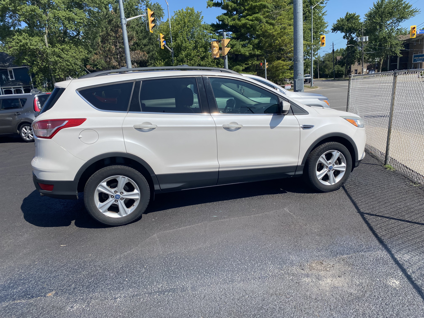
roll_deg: +3.9
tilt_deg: -13.9
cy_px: 159
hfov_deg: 67.3
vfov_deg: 53.1
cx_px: 212
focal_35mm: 26
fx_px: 318
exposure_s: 1/4115
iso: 32
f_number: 1.8
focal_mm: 4.25
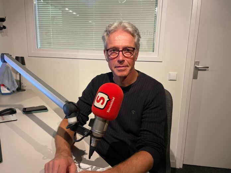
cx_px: 116
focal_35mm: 26
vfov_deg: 53.1
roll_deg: -0.9
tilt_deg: -12.2
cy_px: 86
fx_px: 174
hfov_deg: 67.3
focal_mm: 4.2
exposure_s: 1/50
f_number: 1.6
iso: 320
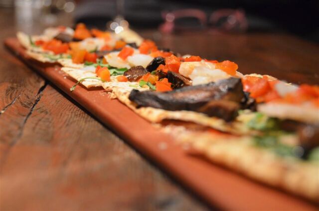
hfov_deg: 29.3
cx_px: 160
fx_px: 610
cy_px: 106
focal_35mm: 69
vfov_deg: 19.6
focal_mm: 46
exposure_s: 1/20
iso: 3200
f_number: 4.5
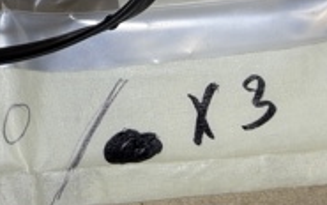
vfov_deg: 7.4
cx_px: -53
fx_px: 1570
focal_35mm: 176
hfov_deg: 11.7
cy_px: -63
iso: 64
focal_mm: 6.76
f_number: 1.78
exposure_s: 1/121
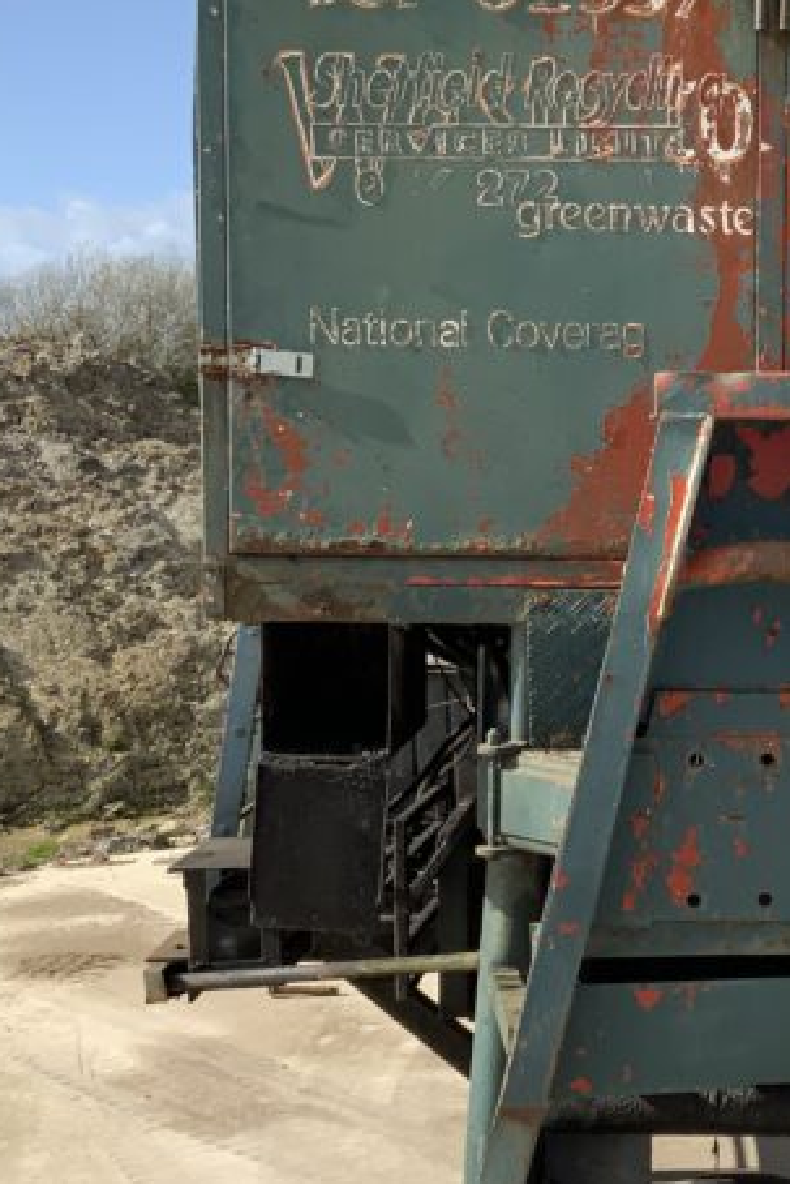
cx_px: 821
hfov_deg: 19.4
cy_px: 615
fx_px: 2236
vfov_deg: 29.6
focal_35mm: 68
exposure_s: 1/1675
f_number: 1.8
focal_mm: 3
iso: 16
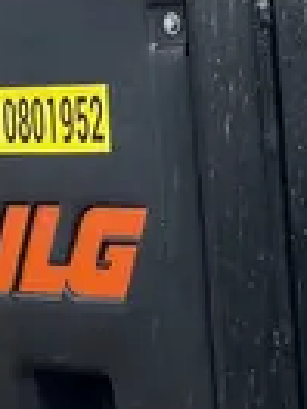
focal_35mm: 144
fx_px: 1703
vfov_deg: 13.7
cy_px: 101
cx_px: 701
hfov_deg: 9.3
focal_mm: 5.1
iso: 50
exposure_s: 1/1238
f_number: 1.6
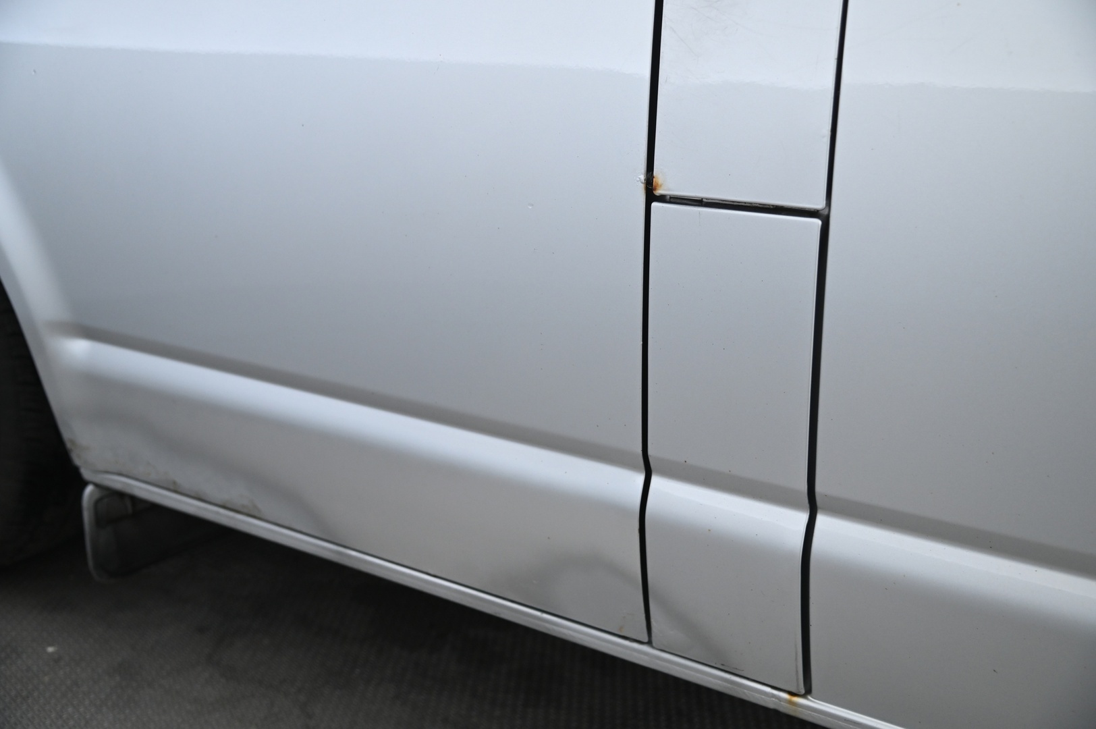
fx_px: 1156
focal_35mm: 38
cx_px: 548
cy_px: 364
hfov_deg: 50.7
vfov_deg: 35.0
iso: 2000
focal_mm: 38
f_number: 4
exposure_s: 1/50
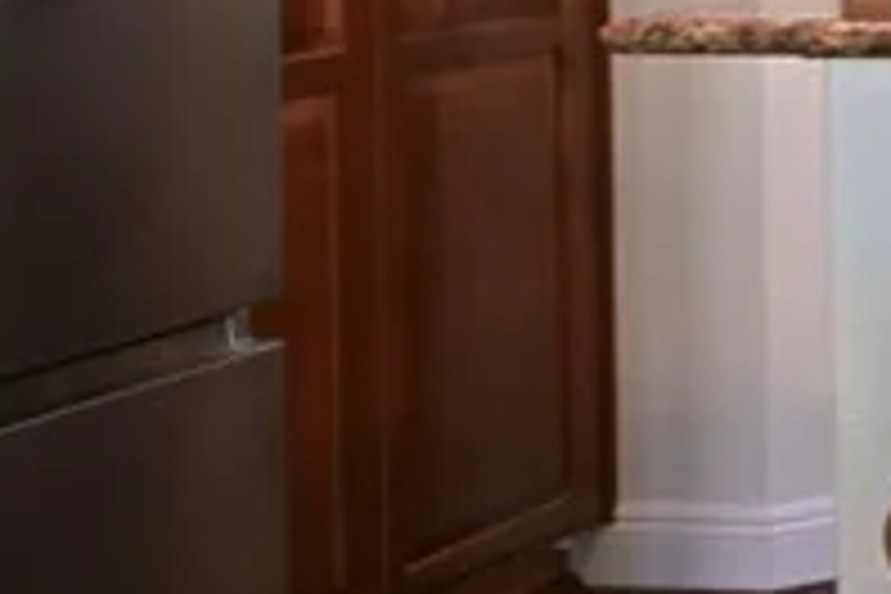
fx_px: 2366
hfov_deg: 14.2
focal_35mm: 96
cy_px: -218
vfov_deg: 13.7
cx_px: 2160
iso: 800
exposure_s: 1/30
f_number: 5.6
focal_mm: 18.5
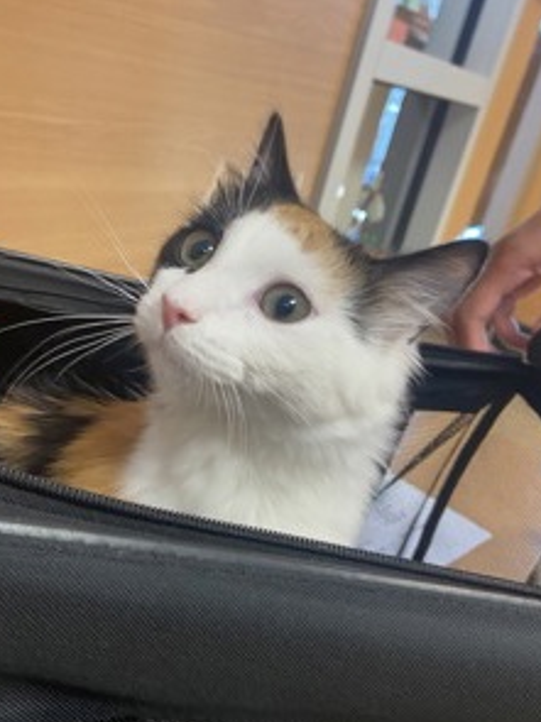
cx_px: 236
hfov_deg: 38.6
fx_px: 772
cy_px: 372
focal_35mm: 37
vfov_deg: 50.1
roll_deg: -15.7
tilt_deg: -22.4
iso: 125
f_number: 1.8
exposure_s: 1/40
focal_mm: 4.25
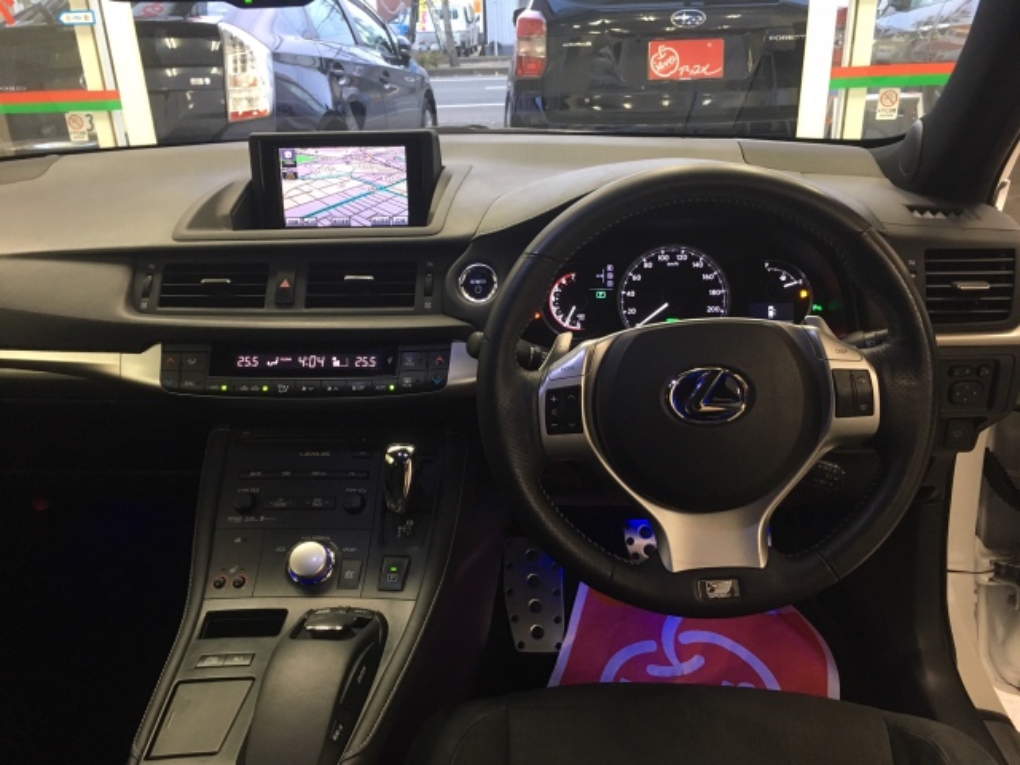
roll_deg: +1.5
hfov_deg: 61.7
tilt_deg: -24.2
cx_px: 510
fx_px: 855
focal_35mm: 29
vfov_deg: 48.2
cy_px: 382
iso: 125
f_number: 2.2
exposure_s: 1/30
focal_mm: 4.15
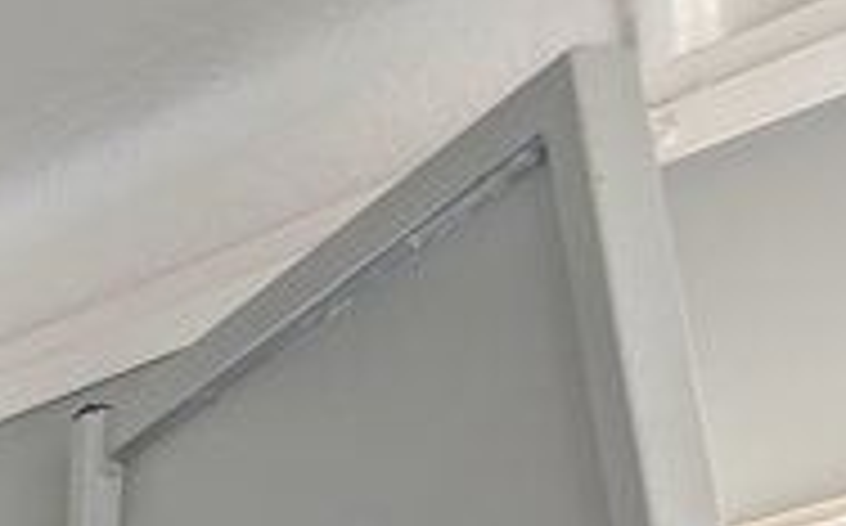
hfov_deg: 11.6
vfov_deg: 8.1
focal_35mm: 139
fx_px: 3201
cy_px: 1580
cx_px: -1336
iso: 23
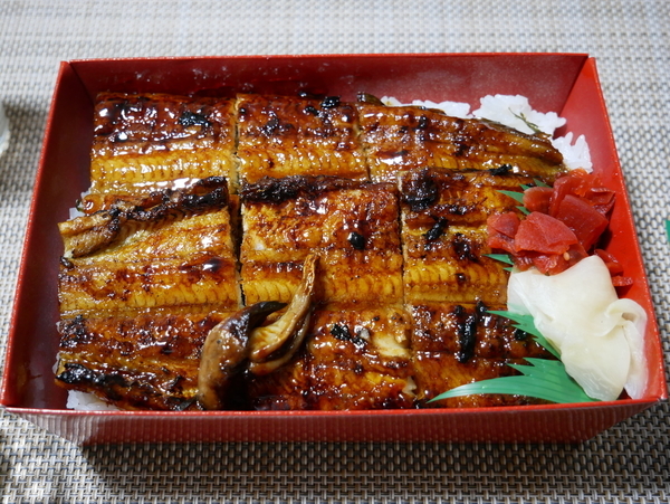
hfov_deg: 38.2
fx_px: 969
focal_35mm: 50
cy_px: 252
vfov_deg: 29.1
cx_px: 335
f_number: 4.5
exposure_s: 1/20
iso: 800
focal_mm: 25
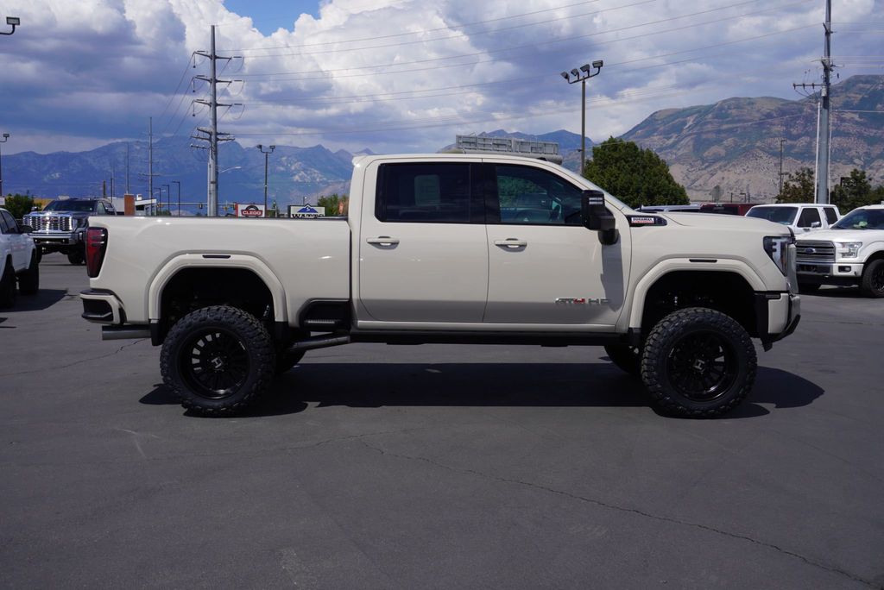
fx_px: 848
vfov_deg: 38.4
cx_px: 442
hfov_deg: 55.1
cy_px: 295
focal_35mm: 34
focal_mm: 23
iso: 100
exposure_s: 1/320
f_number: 10
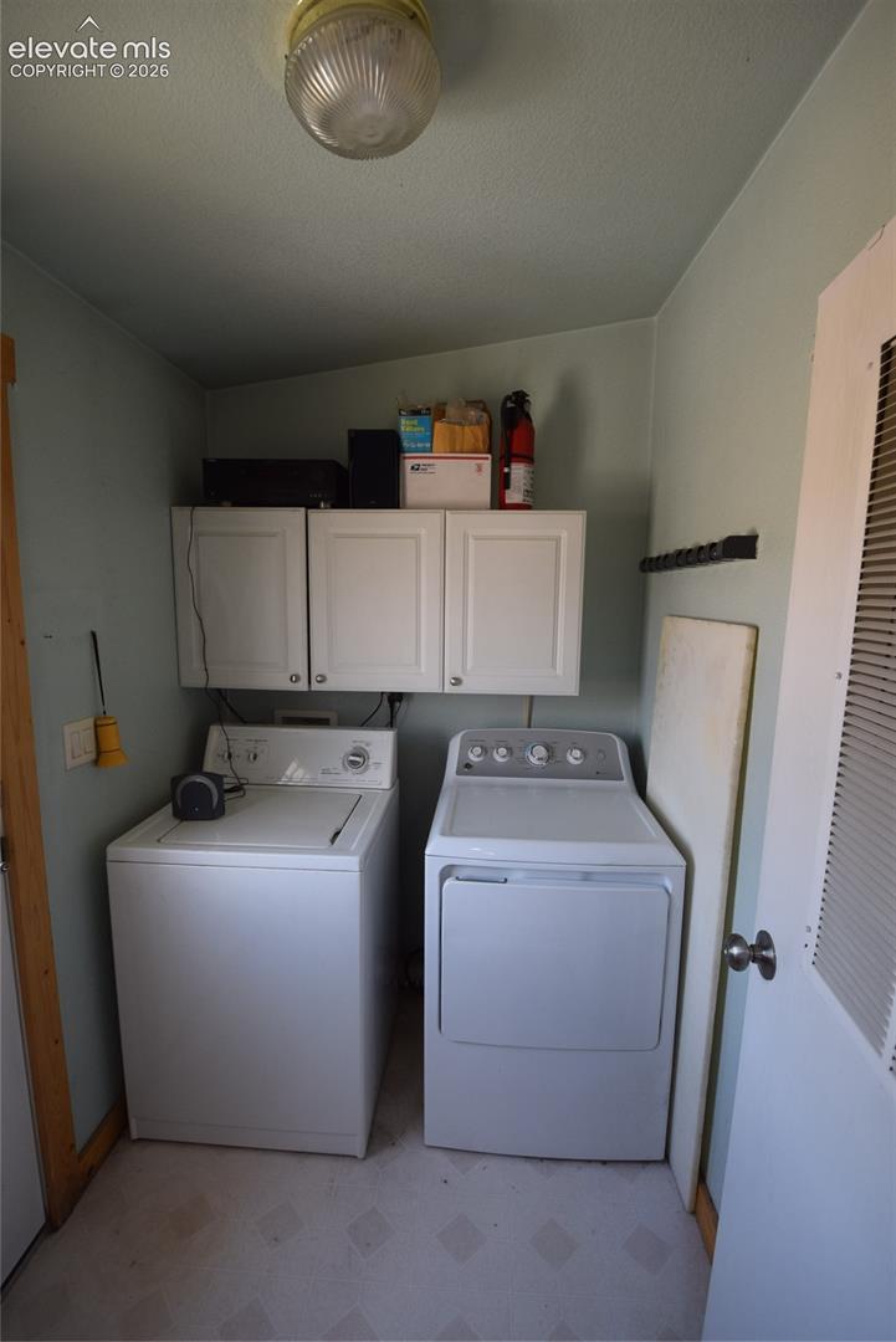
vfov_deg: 100.4
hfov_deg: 77.4
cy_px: 671
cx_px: 448
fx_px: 559
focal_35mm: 15
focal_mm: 10
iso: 400
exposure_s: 1/100
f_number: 5
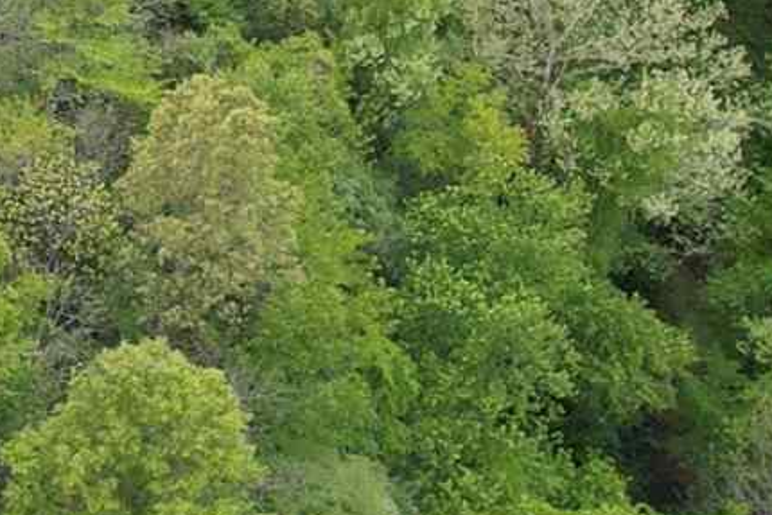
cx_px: -758
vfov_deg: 8.2
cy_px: -637
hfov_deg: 11.7
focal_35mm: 157
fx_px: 3368
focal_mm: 8.38
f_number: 2.8
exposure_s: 1/320
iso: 100
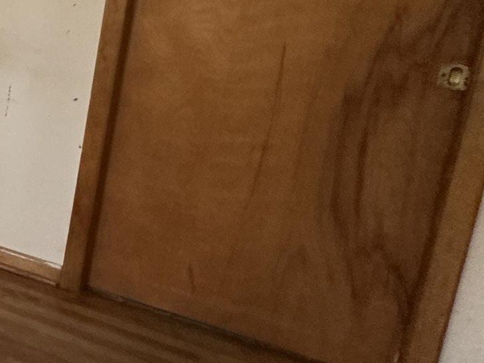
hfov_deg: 20.5
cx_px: -424
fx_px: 825
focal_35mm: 59
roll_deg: -1.0
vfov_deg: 24.0
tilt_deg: -10.2
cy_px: 19
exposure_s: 1/66
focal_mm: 2.22
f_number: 2.2
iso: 320
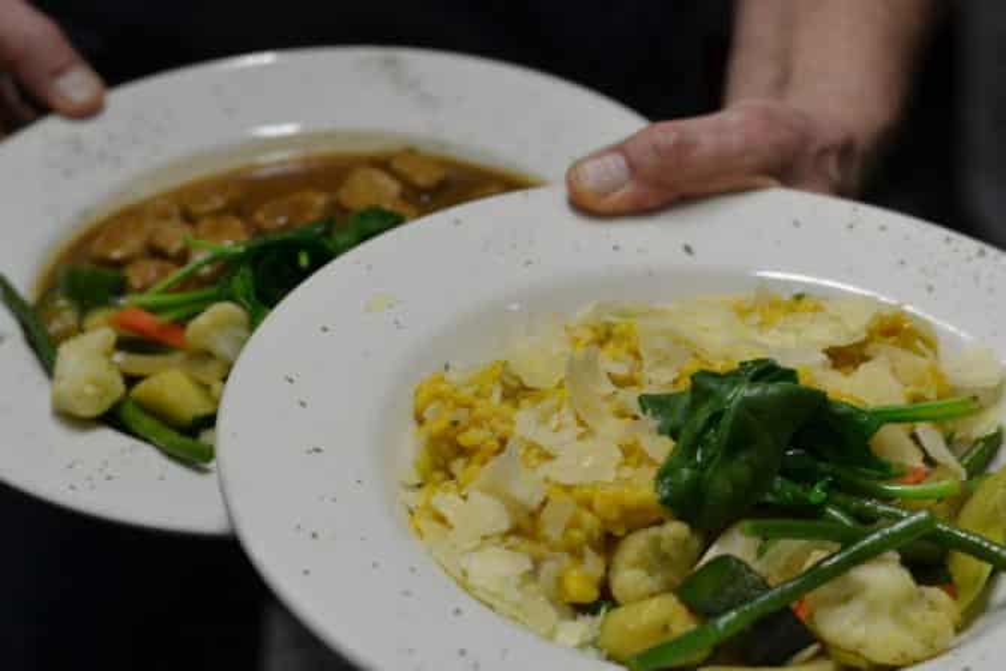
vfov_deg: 18.2
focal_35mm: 75
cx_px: 503
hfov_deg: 27.0
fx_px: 2096
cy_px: 336
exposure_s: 1/60
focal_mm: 50
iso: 400
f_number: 4
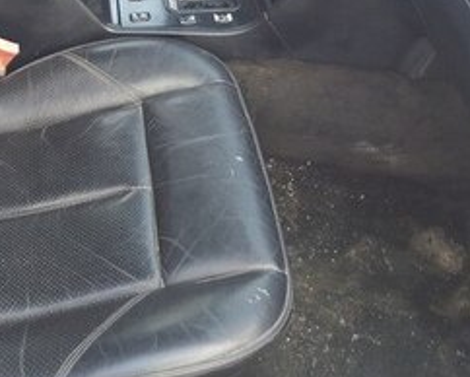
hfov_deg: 33.1
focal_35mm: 56
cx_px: 136
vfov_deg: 25.0
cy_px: -54
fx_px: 780
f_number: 1.9
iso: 80
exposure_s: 1/30
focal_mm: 3.7
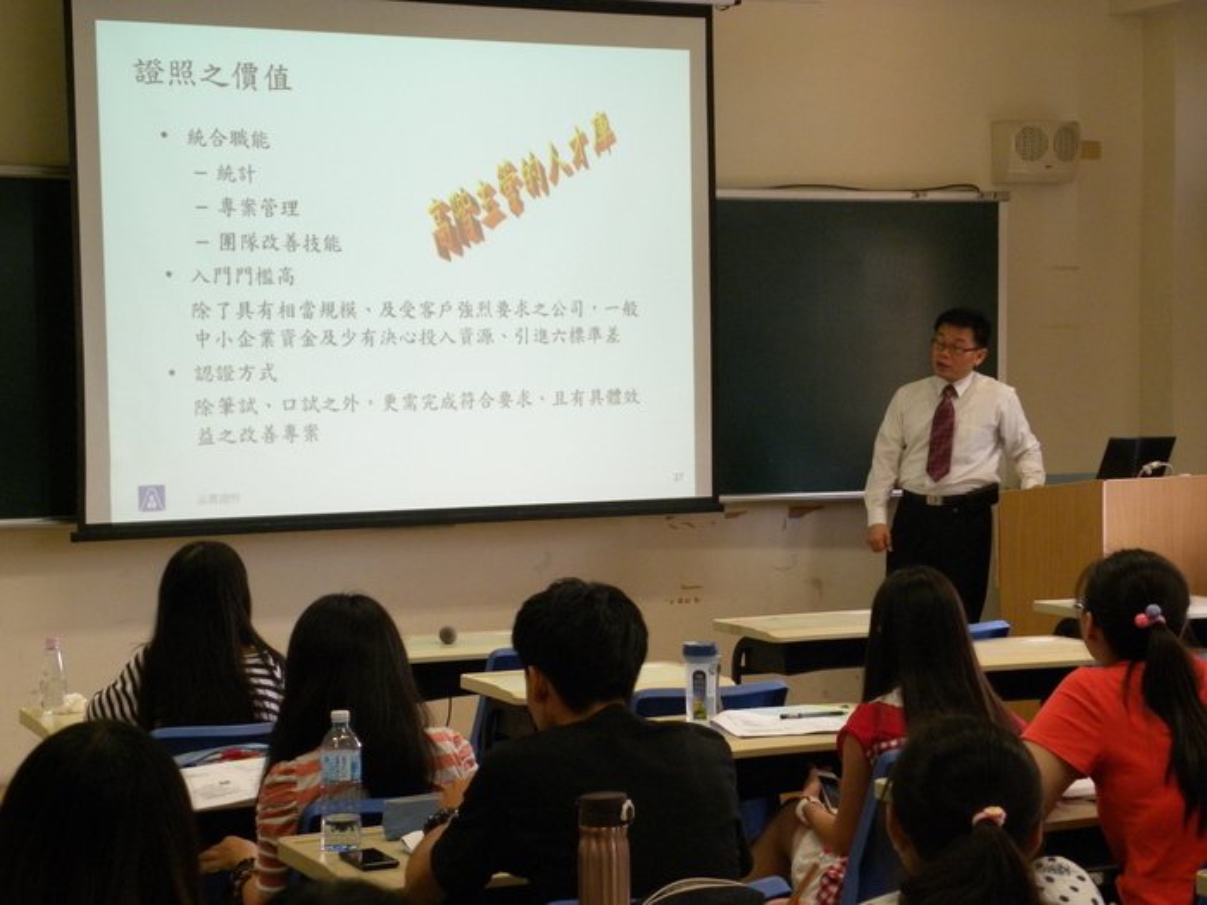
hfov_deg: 26.0
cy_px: 452
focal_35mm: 75
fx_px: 2615
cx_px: 604
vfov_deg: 19.6
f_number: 4
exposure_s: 1/82.3
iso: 286
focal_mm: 13.4
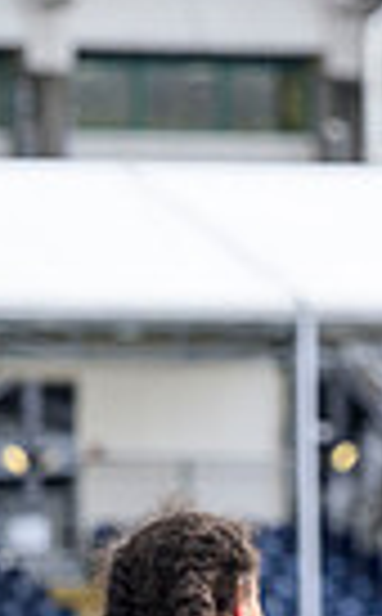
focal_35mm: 757
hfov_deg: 1.7
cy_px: 121
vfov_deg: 2.8
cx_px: 1157
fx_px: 12676
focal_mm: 150
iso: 500
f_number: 3.5
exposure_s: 1/2500
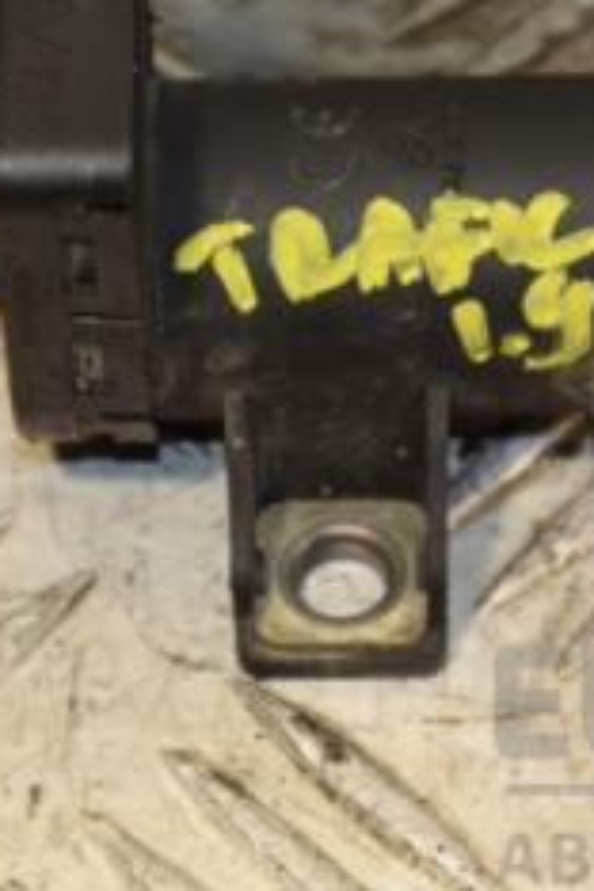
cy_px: 194
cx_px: 423
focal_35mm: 403
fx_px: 9980
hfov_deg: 3.4
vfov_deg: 5.1
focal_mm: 105
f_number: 6.3
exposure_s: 1/200
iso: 800
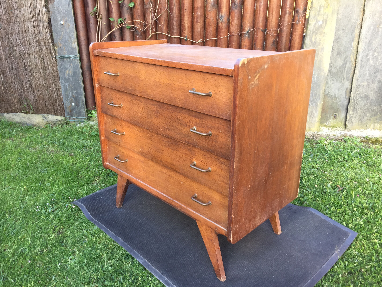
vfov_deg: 48.2
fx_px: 320
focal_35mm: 29
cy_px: 144
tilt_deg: -23.0
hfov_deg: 61.7
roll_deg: -0.9
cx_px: 191
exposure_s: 1/50
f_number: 2.2
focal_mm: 4.15
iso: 40
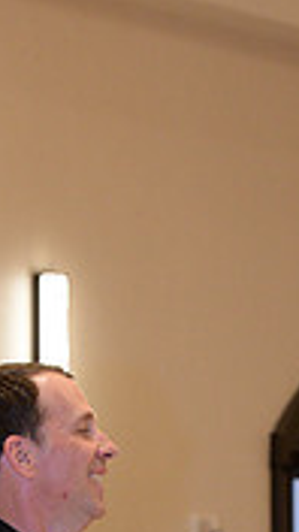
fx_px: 4482
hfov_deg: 3.8
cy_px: 822
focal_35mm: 318
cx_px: 234
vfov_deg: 6.7
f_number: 5
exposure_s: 1/250
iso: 2000
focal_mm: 92
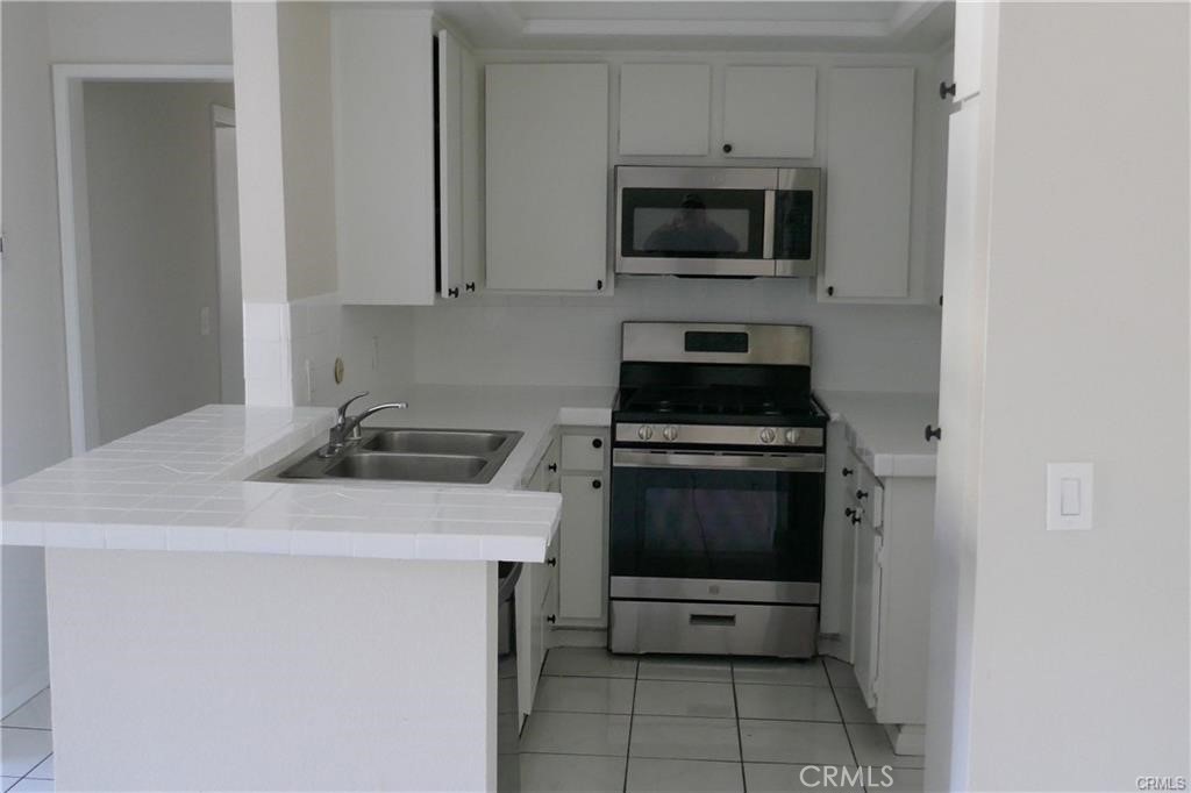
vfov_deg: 35.9
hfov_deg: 51.9
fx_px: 1224
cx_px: 596
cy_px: 396
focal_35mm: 37
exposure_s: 1/125
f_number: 2.8
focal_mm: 9.1
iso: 1600
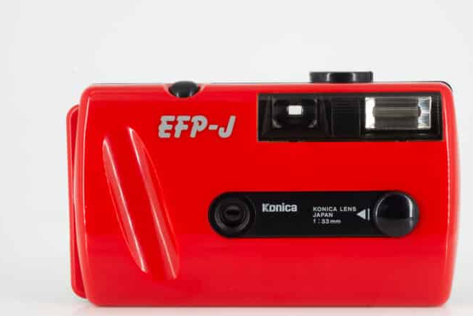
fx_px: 921
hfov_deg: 28.8
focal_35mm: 70
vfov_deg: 19.5
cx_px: 267
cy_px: 177
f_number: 16
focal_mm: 60
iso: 100
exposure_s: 1/13
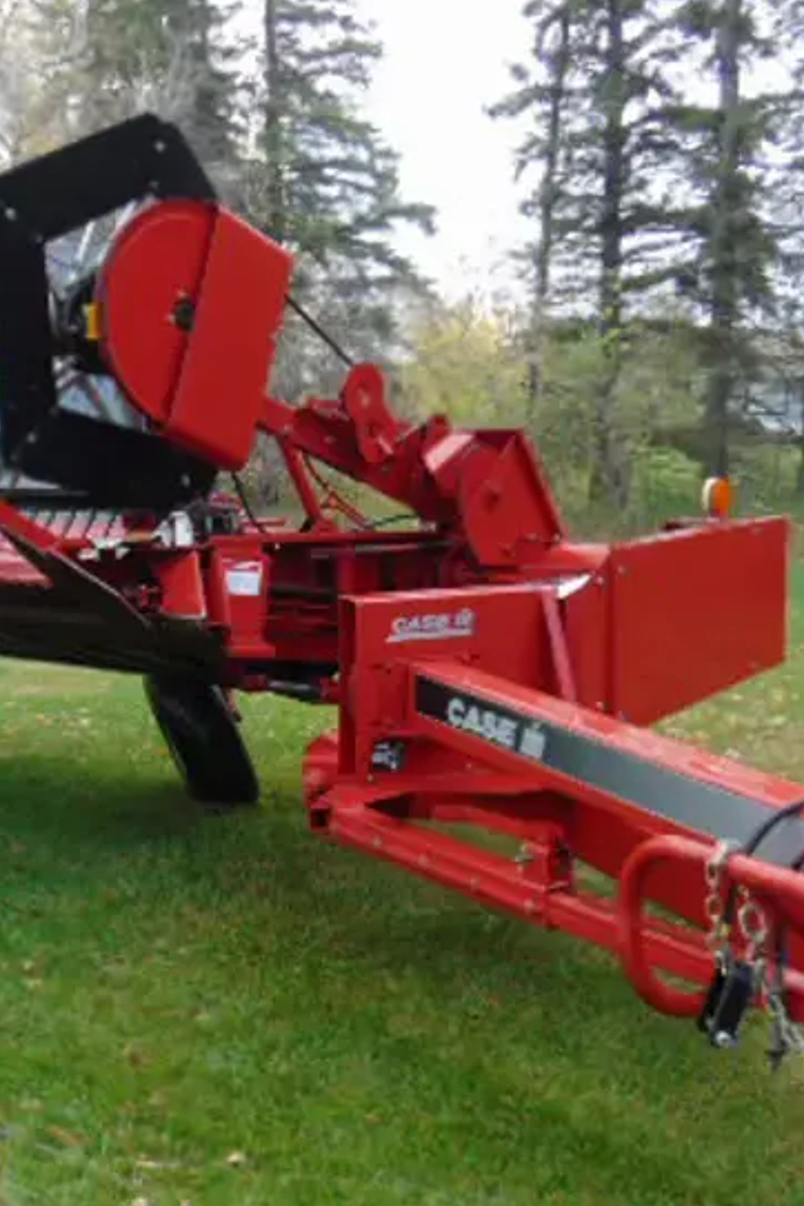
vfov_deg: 42.7
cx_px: 249
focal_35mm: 46
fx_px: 1541
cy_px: 649
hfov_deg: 29.0
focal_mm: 4.5
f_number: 3
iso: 80
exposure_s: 1/320
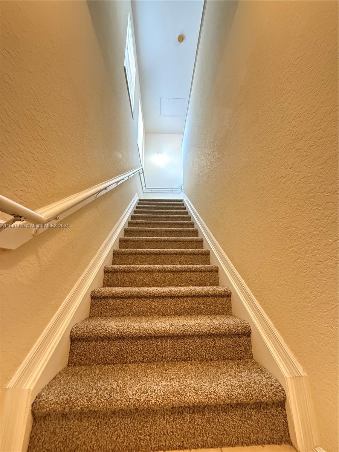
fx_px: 183
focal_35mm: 14
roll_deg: +0.5
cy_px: 226
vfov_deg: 102.1
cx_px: 170
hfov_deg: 85.7
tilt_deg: +16.5
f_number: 2.2
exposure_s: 1/40
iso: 1000
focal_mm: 2.22
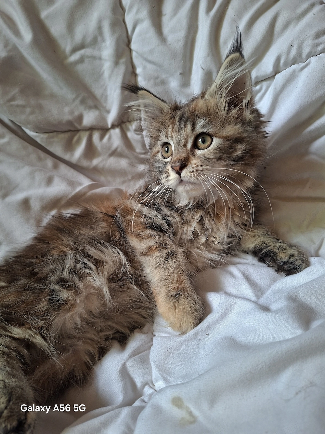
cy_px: 217
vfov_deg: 73.9
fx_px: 288
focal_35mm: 23
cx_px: 162
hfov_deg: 58.9
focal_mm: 5.54
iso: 250
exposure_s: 1/50
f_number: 1.8
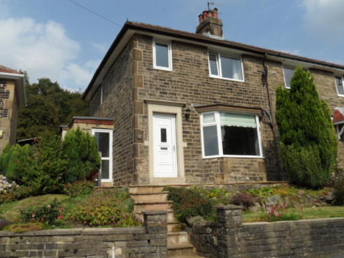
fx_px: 298
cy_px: 116
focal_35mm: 30
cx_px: 166
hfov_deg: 59.9
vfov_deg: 46.8
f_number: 4.6
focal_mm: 3.9
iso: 80
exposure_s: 1/750
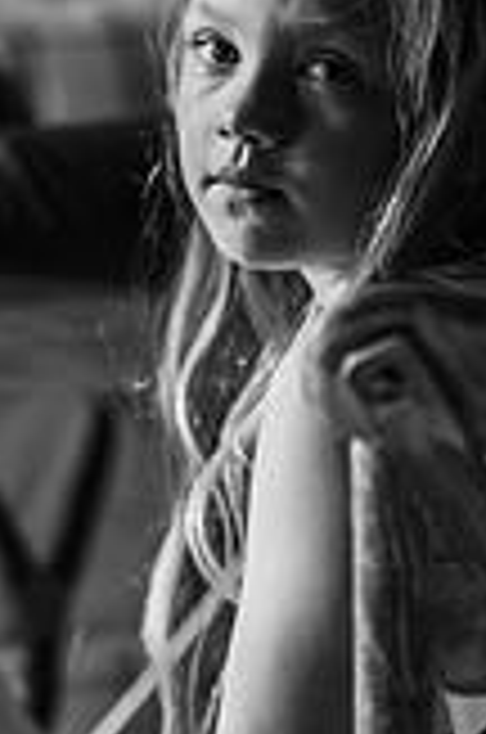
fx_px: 4779
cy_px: 243
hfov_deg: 5.8
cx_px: 272
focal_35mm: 235
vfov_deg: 8.8
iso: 200
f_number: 1.8
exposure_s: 1/200
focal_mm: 85
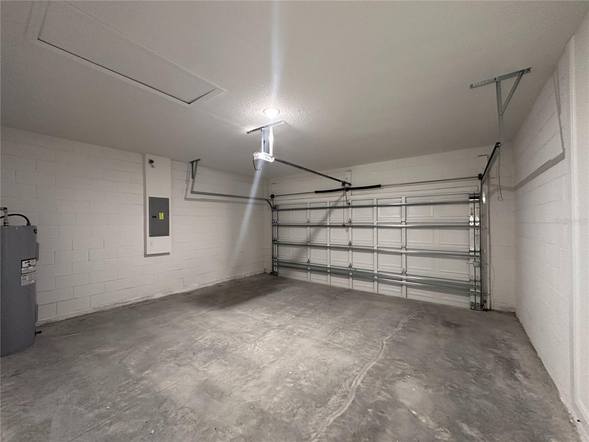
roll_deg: +0.4
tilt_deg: +0.4
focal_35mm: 14
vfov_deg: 85.7
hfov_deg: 102.1
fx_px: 238
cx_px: 294
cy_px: 221
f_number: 2.2
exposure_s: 1/60
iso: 800
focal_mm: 2.22
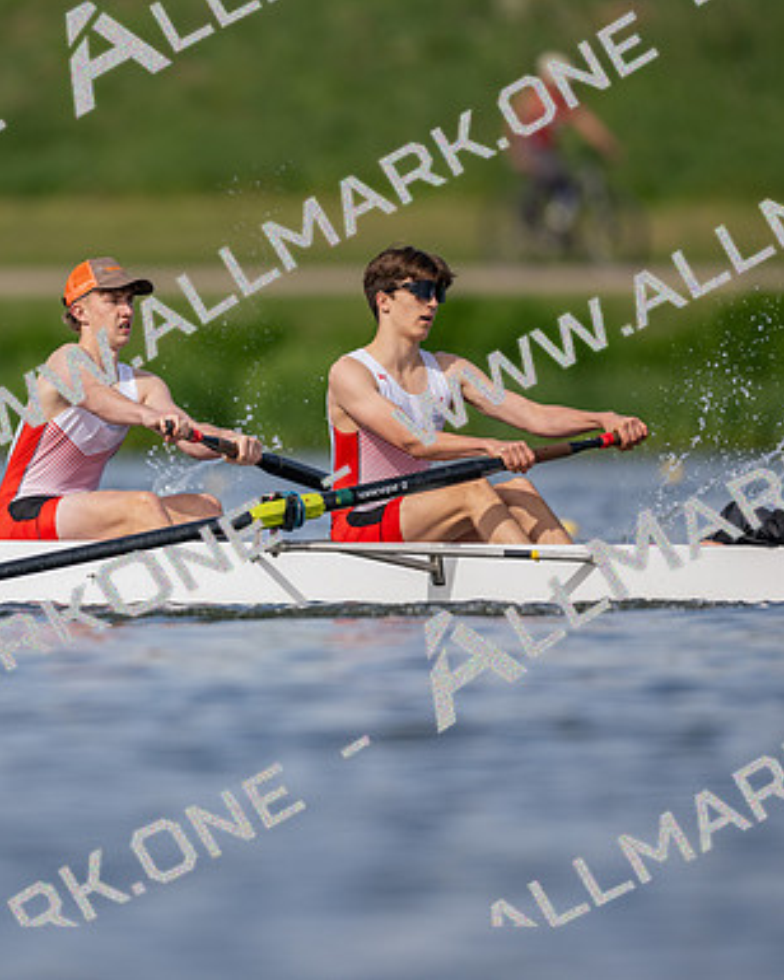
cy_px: 490
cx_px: 206
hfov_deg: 1.8
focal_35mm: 849
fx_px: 24625
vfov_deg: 2.3
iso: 220
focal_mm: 600
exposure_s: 1/2500
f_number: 4
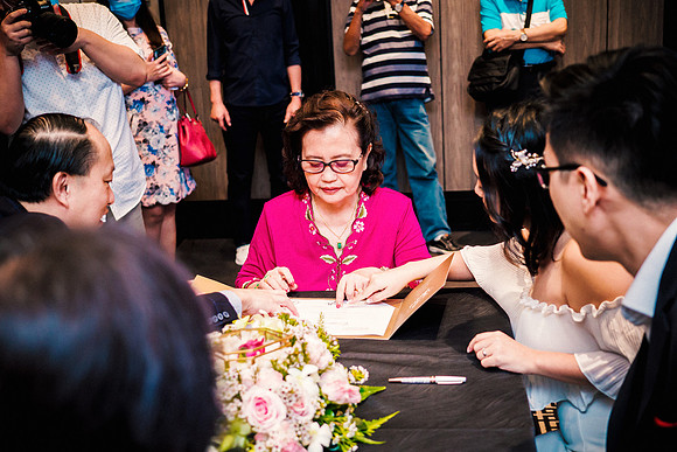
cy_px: 226
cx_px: 338
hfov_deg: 40.4
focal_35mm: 49
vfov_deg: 27.6
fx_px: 919
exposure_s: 1/125
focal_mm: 23
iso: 640
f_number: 2
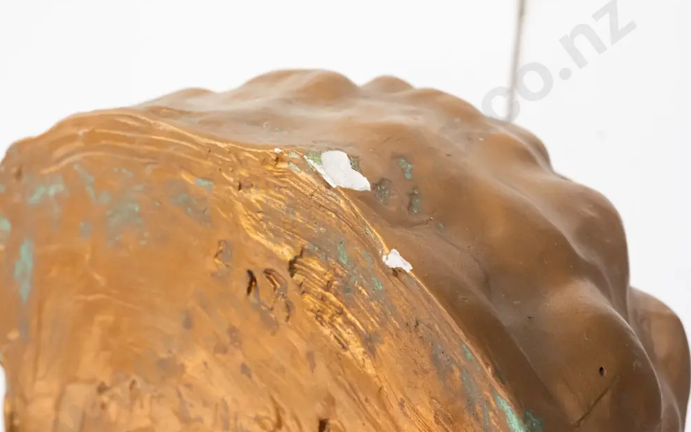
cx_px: 342
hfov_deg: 52.8
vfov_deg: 34.4
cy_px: 225
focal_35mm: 37
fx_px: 697
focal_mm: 17
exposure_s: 1/80
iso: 3200
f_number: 5.6
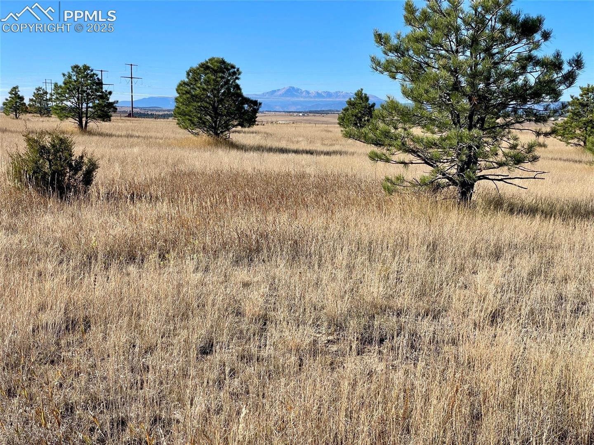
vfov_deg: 28.0
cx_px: 297
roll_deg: +0.3
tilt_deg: -6.5
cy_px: 222
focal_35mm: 52
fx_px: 892
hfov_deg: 36.8
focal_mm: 6
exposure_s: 1/1453
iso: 25
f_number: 2
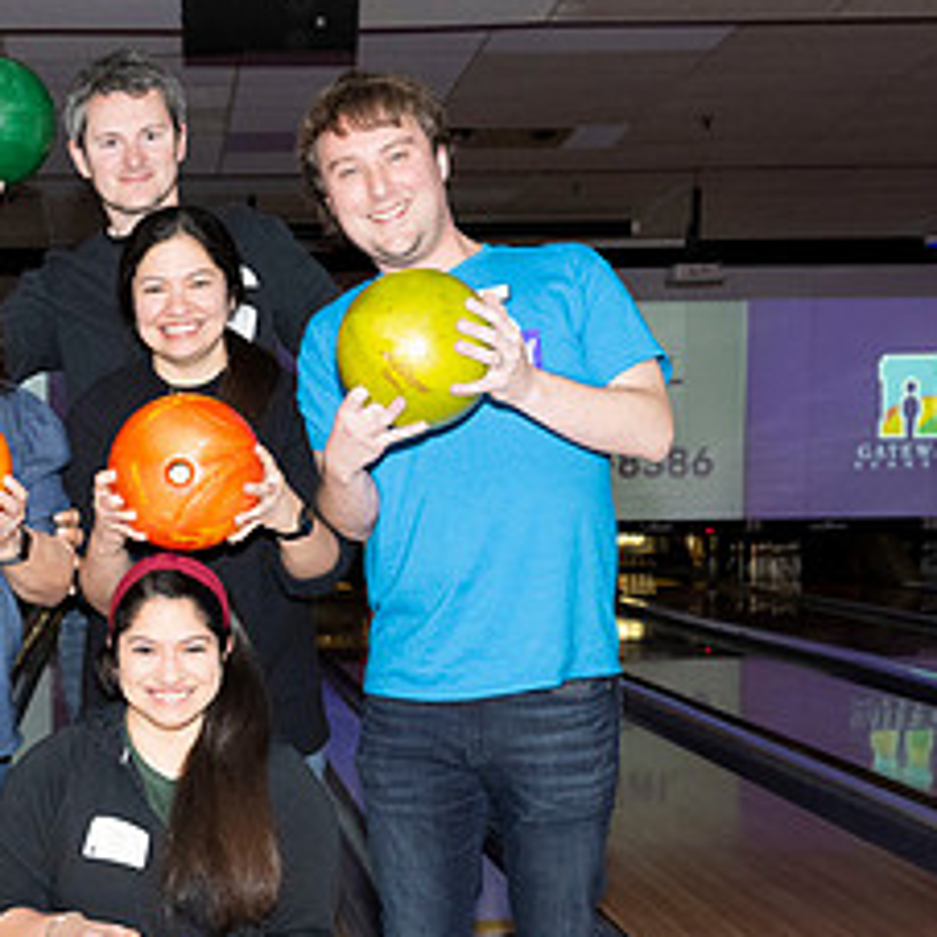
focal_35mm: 71
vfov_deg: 24.1
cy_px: 675
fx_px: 2174
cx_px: 136
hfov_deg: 23.8
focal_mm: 32
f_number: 5.6
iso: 2000
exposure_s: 1/100
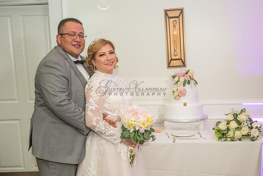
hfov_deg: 43.0
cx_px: 150
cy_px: 115
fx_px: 333
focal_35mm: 46
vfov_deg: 29.4
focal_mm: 35
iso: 800
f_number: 2.8
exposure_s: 1/100
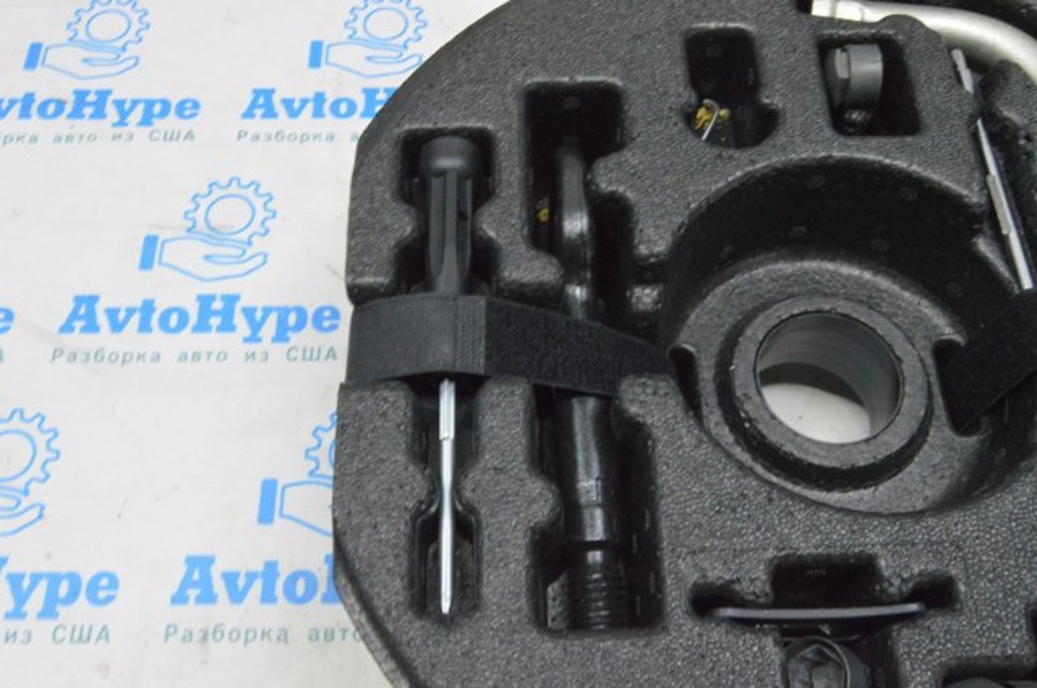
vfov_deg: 36.8
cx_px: 518
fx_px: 1036
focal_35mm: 36
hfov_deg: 53.2
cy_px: 344
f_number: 20
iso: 6400
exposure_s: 1/15
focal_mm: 24
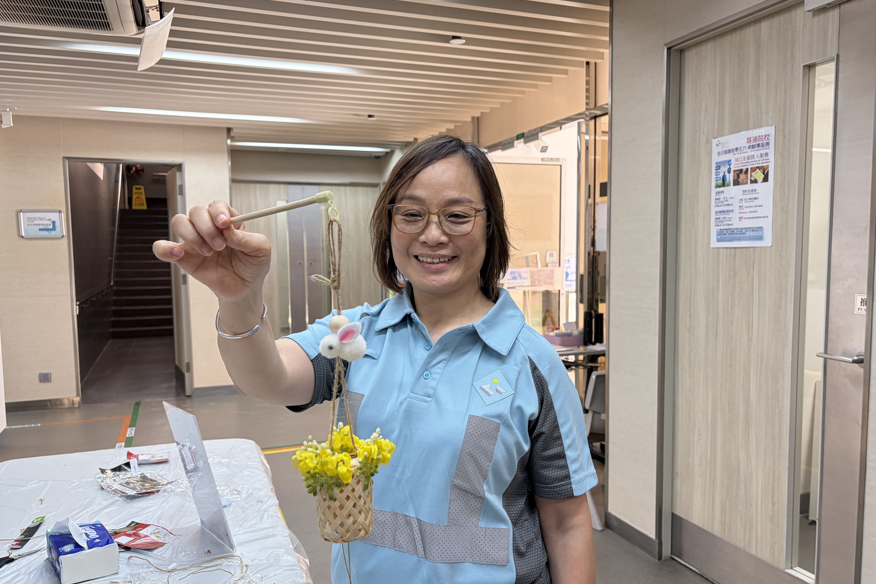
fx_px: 681
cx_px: 445
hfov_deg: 65.5
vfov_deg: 46.4
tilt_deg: -5.0
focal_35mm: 28
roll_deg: +1.3
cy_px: 305
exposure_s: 1/100
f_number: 1.6
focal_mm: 5.96
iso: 160
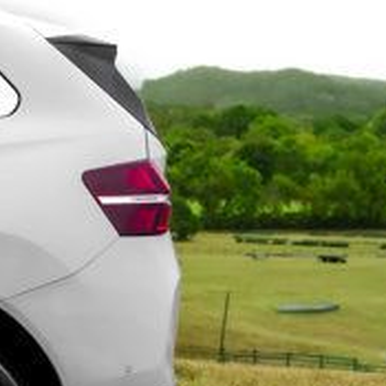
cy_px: 253
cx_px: -4
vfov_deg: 12.5
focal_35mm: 140
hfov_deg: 12.3
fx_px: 1766
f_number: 6.3
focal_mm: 45
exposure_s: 1/640
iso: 640
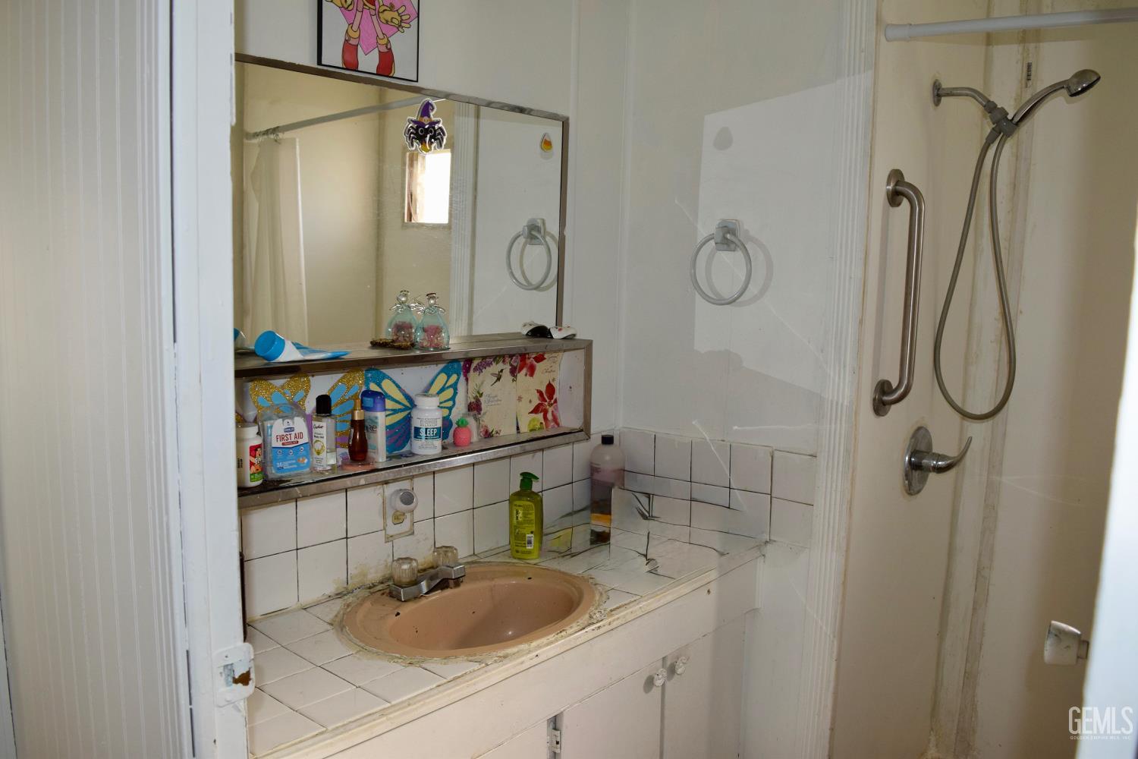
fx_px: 853
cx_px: 569
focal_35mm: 27
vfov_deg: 47.9
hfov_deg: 67.4
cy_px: 380
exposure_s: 1/125
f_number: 5.6
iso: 560
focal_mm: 18
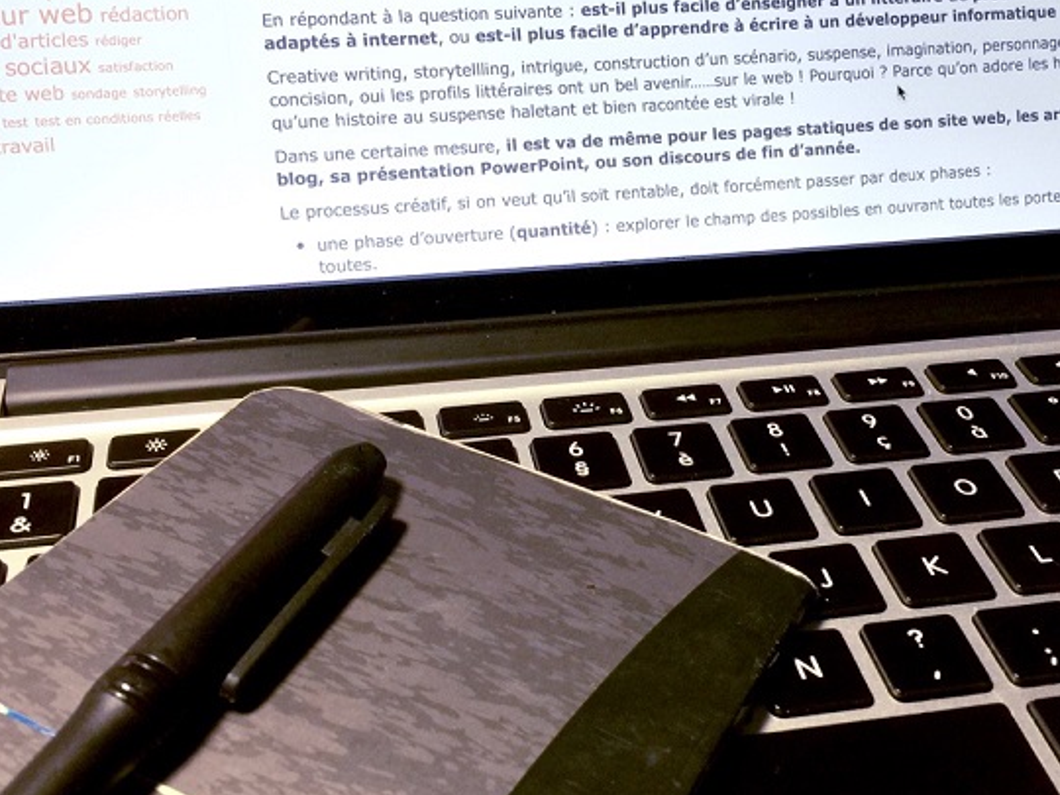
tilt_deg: -36.5
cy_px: 418
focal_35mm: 43
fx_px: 1317
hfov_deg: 43.8
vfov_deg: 33.6
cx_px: 573
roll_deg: -3.4
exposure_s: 1/33
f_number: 2.2
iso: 32
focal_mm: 4.15
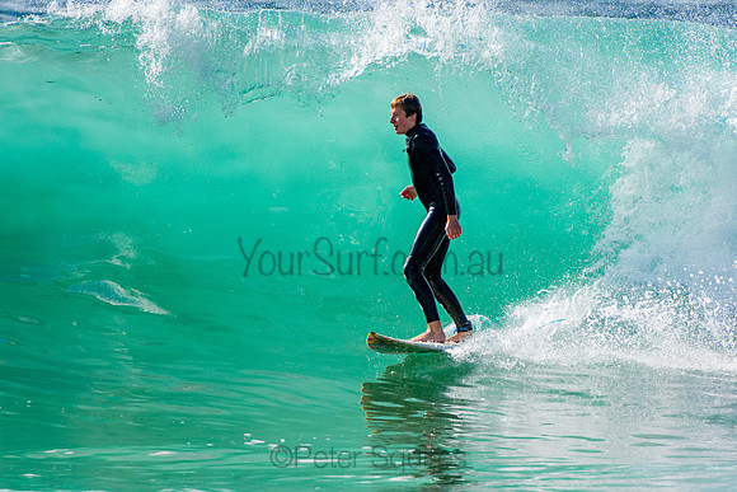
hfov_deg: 3.4
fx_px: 12286
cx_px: 368
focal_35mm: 600
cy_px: 246
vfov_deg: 2.3
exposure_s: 1/2000
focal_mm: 400
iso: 320
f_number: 5.6
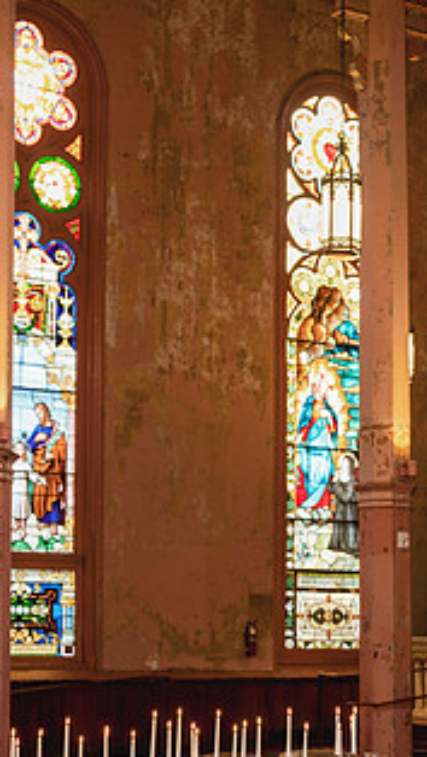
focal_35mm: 75
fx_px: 1507
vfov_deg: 28.0
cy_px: 521
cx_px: 229
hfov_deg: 16.1
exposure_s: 1/60
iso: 400
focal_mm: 50
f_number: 2.8
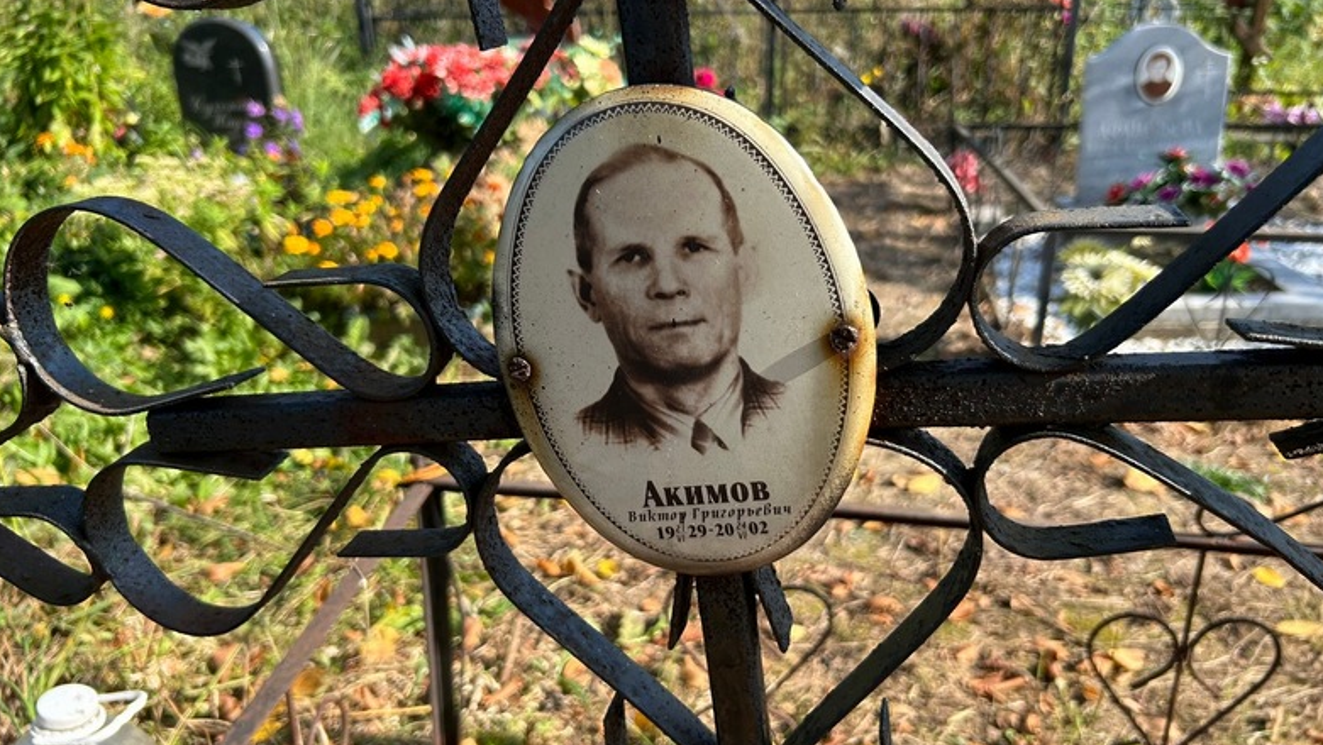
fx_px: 1018
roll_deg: +0.9
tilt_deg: -24.7
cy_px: 366
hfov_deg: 66.0
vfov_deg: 40.2
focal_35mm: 29
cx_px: 662
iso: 50
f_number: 1.5
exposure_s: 1/1326
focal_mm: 5.7
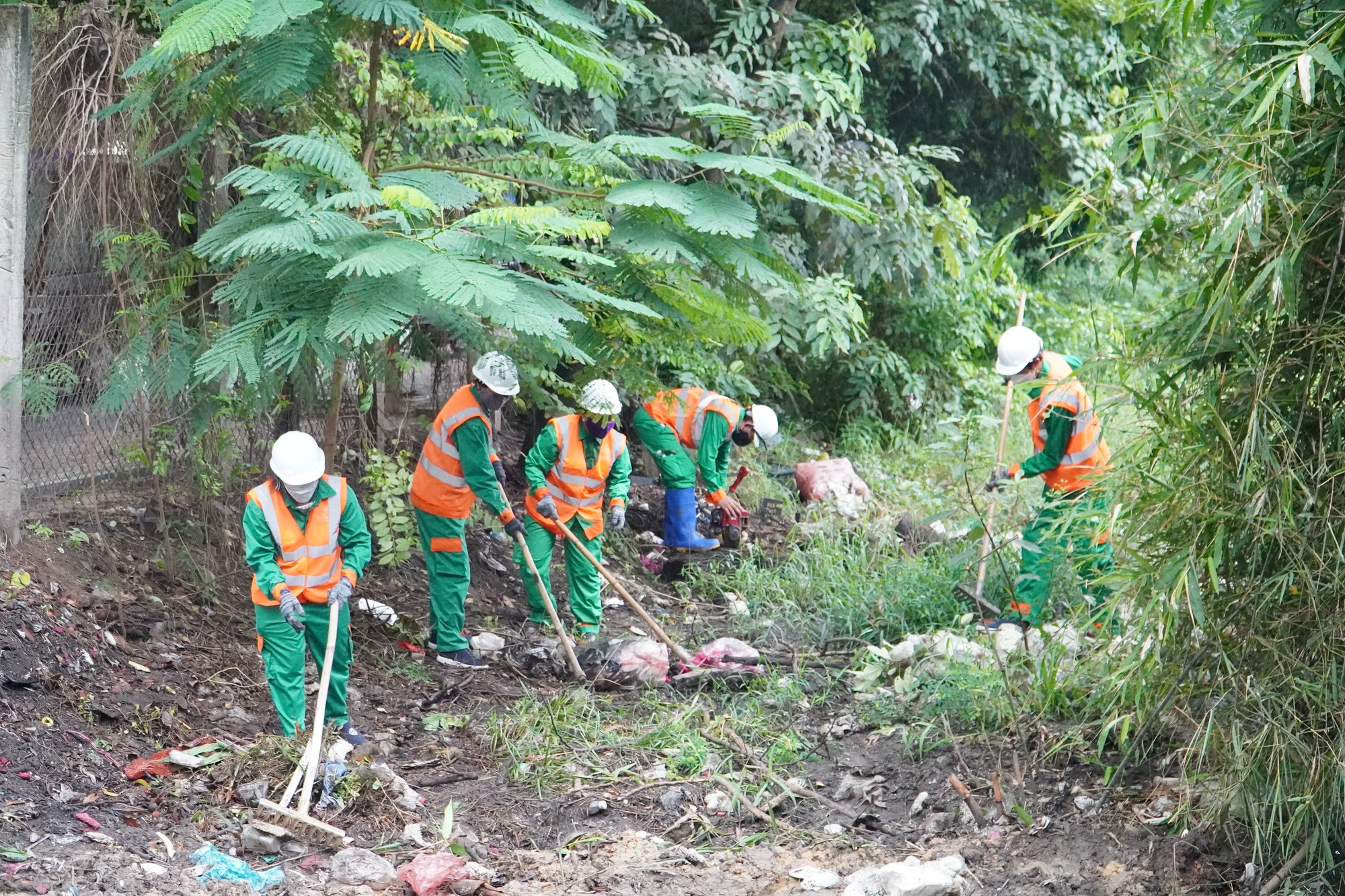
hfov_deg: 32.6
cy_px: 448
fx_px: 2297
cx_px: 672
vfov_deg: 22.1
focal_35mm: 62
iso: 8000
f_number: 5
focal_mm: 41
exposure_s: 1/125
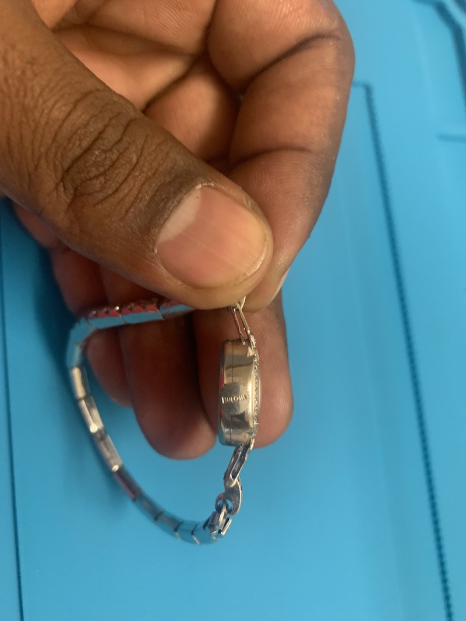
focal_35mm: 26
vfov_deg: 67.3
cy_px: 310
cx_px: 233
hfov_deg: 53.1
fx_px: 467
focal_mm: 4.25
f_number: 1.8
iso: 250
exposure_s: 1/33
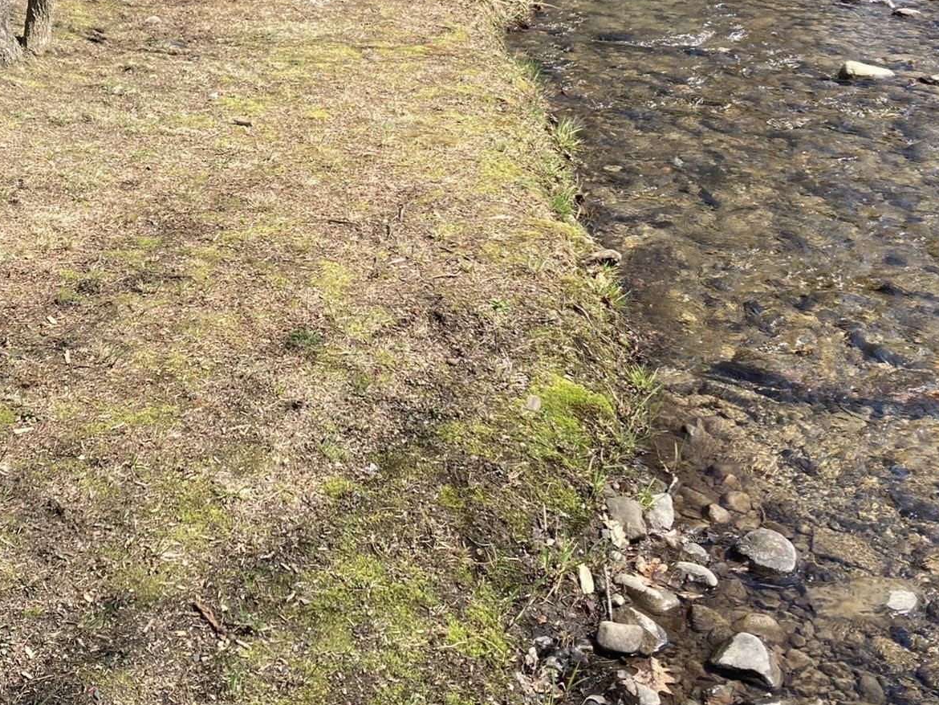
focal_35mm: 49
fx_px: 1329
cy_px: 137
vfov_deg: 29.0
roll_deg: -0.6
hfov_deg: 38.7
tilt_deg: -18.8
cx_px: 356
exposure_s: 1/738
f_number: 1.8
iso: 20
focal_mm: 3.99
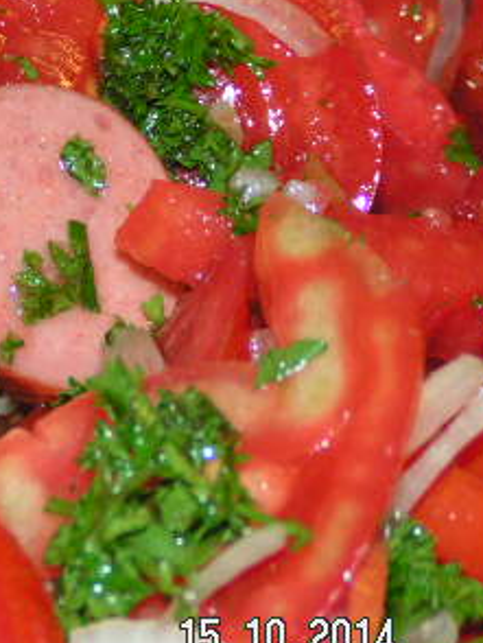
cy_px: 214
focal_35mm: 259
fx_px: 4811
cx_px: -186
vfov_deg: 7.6
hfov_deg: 5.7
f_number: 3.5
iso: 200
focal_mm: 18.2
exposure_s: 1/125
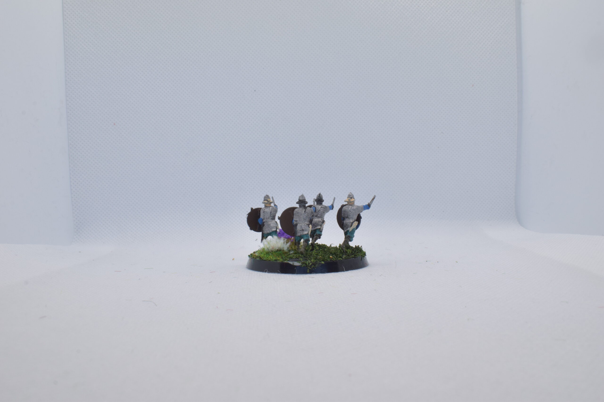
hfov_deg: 55.1
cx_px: 302
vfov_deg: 38.4
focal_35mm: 34
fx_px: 579
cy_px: 201
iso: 800
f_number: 18
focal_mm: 23
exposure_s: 1/60
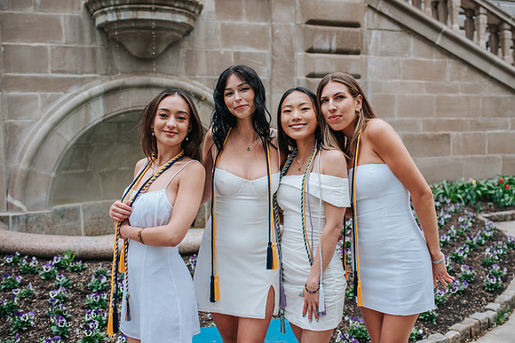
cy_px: 163
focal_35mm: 37
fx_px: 528
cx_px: 271
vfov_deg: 36.1
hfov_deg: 52.0
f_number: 3.2
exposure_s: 1/320
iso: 100
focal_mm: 35
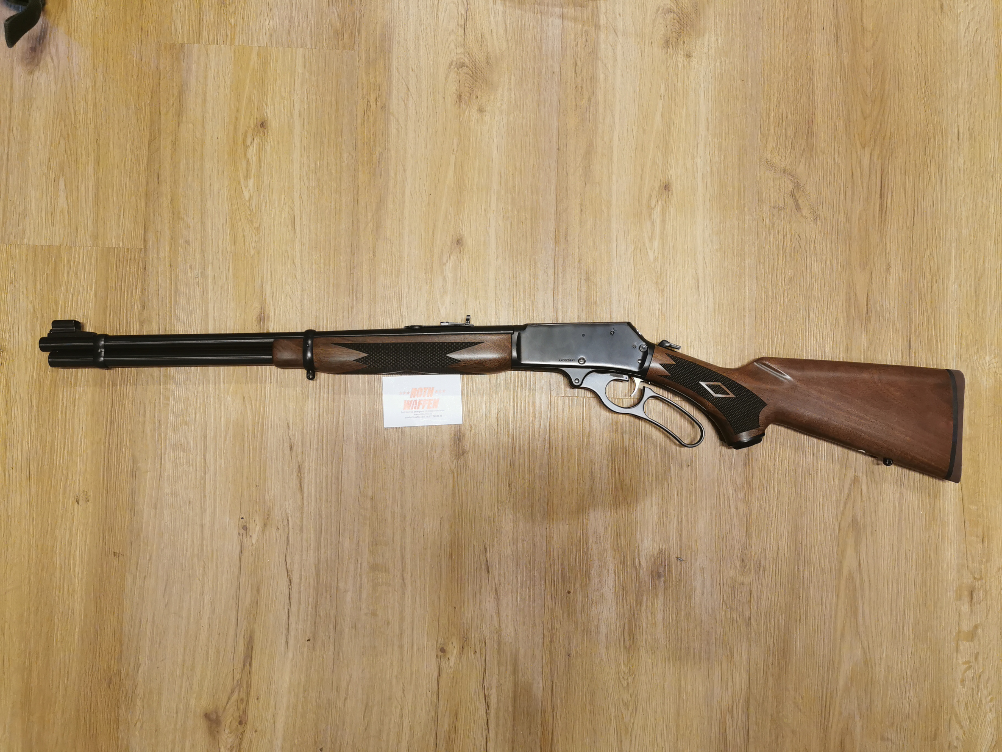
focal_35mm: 27
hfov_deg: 65.3
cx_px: 501
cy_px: 376
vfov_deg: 51.4
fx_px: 782
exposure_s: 1/100
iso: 125
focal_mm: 5.56
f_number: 1.6
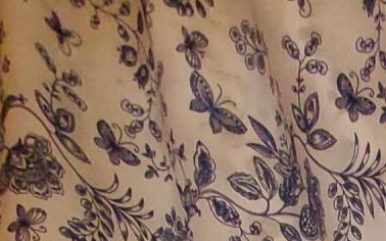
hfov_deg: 19.6
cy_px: 960
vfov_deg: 8.2
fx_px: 768
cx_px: 723
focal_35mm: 73
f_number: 2.2
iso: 125
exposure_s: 1/60
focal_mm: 2.2
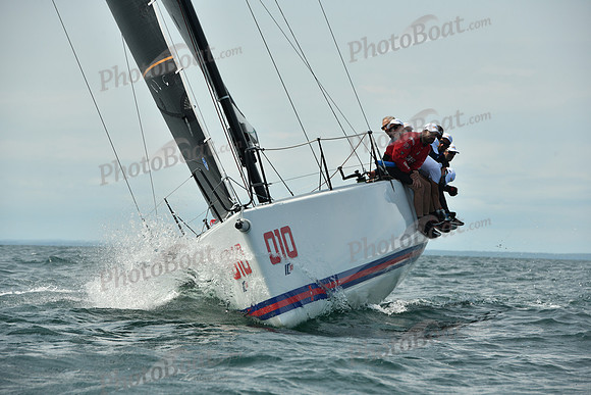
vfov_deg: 6.9
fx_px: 3284
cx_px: 296
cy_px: 198
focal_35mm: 200
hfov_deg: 10.3
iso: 320
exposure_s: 1/1250
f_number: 9
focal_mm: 200
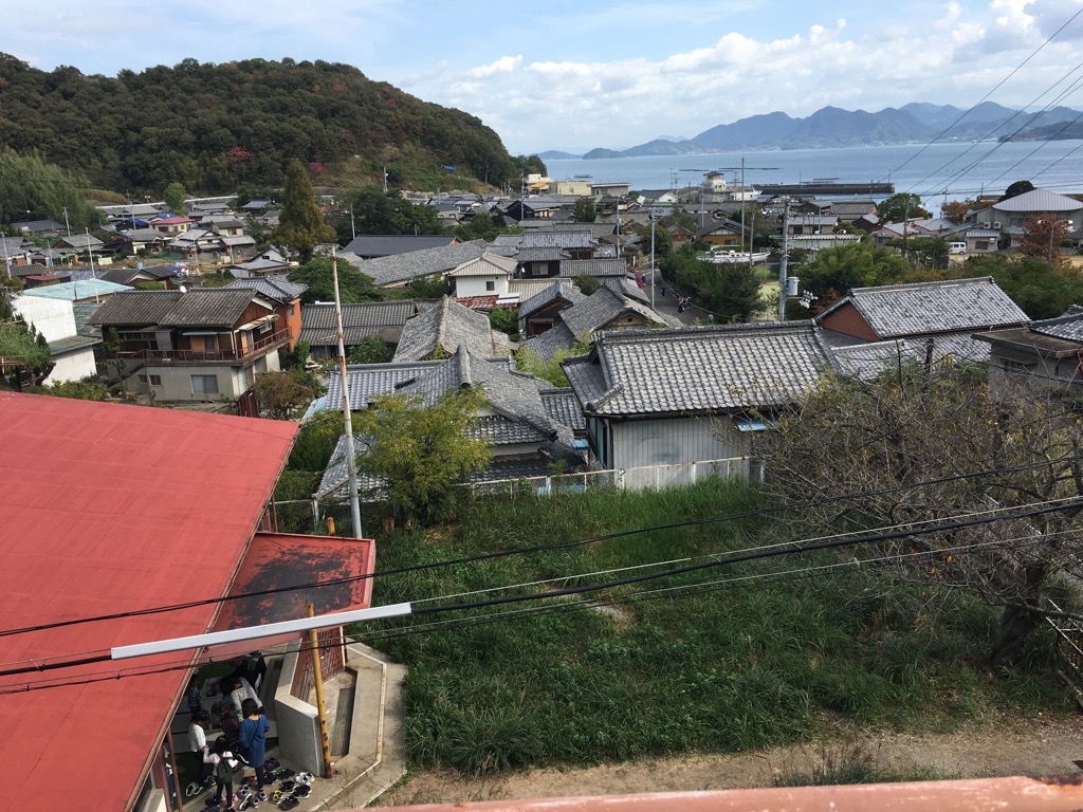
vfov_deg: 48.2
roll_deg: +0.6
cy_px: 406
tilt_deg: -14.4
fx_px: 907
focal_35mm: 29
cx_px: 542
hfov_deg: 61.7
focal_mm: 4.15
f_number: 2.2
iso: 25
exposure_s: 1/999
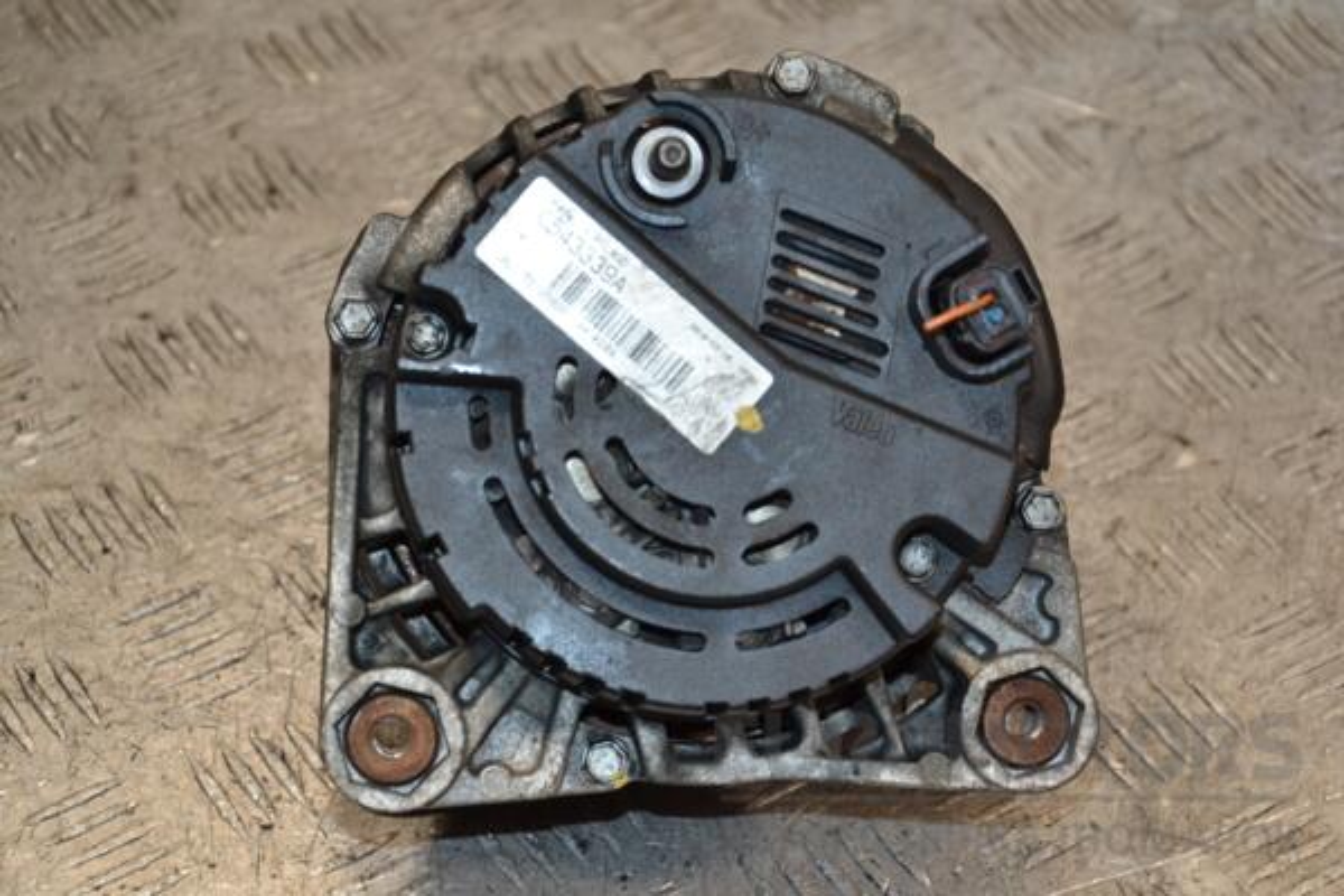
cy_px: 448
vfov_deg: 13.0
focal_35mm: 105
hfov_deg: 19.5
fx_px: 3920
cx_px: 672
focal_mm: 70
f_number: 5.3
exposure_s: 1/160
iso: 800
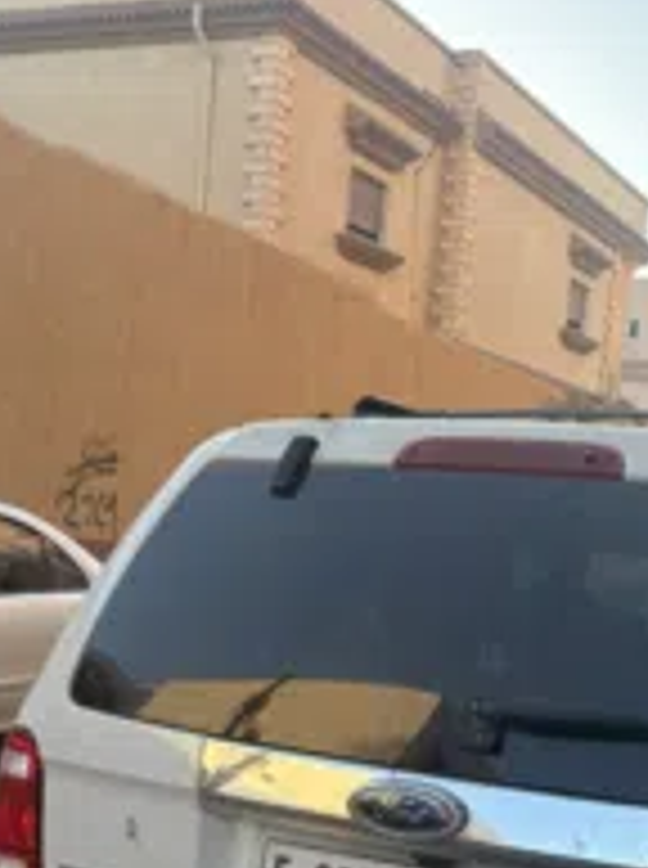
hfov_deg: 26.8
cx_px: 432
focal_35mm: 54
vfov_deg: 34.2
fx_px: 1352
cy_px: 733
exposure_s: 1/409
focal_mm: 5.96
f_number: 1.6
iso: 64
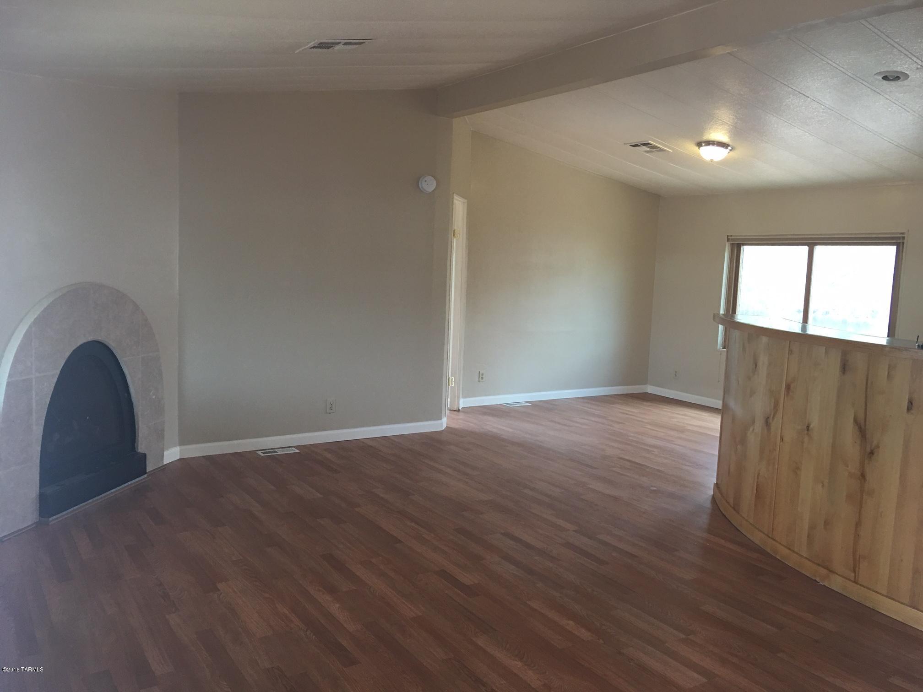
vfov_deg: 48.2
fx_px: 773
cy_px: 346
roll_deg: -2.7
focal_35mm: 29
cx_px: 462
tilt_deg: -6.5
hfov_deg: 61.7
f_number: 2.2
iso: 50
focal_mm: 4.15
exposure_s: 1/15
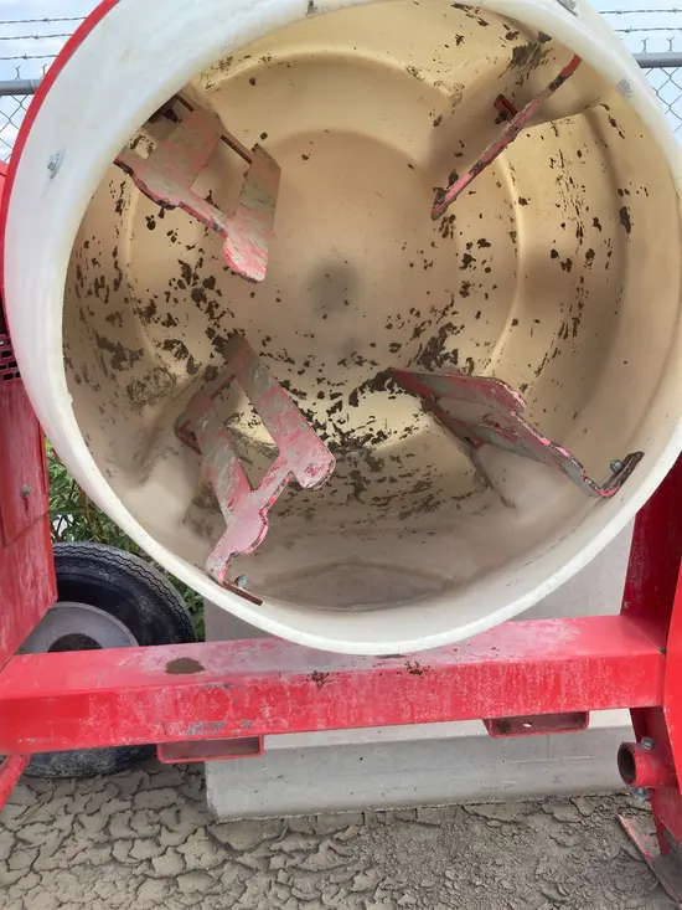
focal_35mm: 28
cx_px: 341
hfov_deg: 49.8
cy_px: 455
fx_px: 735
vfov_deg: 63.4
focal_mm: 3.99
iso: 32
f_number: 1.8
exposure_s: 1/121
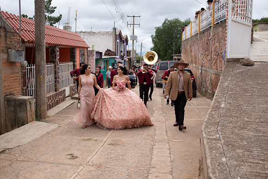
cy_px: 90
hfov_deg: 53.9
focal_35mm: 35
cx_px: 134
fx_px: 264
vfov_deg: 37.5
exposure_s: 1/1000
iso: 100
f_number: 4.5
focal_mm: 35
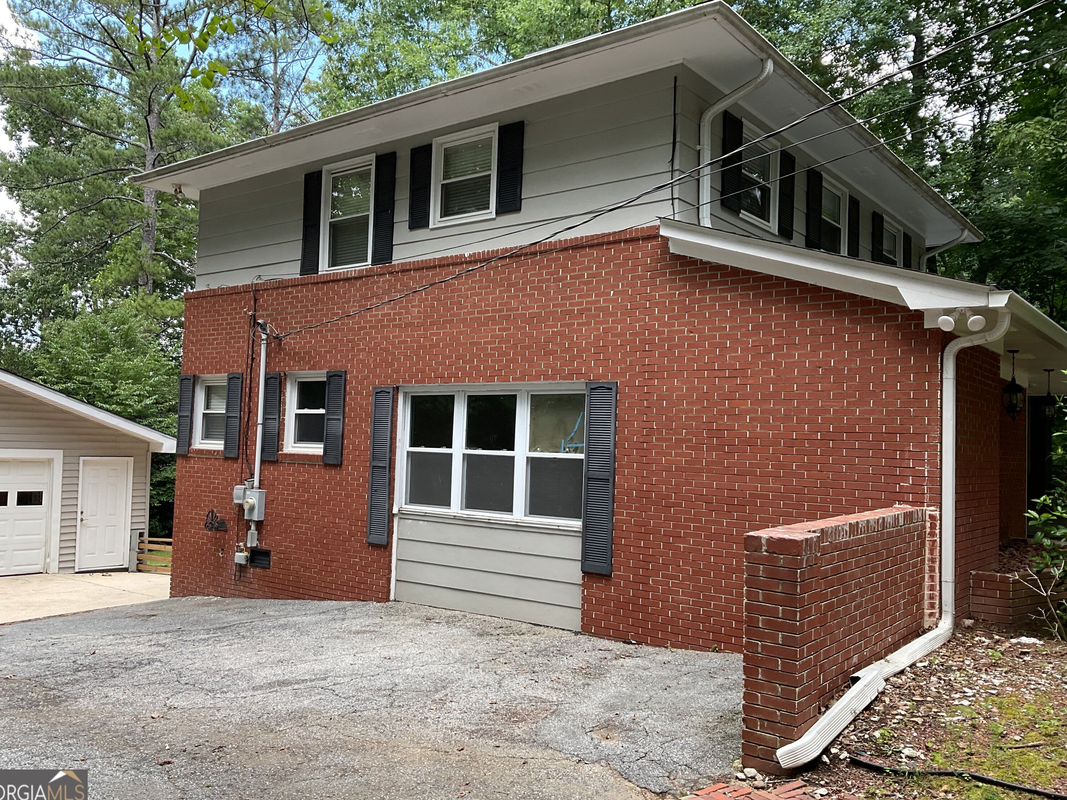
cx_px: 516
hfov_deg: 60.0
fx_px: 925
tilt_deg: +3.9
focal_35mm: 30
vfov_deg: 46.8
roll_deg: -2.7
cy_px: 397
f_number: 1.8
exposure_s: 1/134
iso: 16
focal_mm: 3
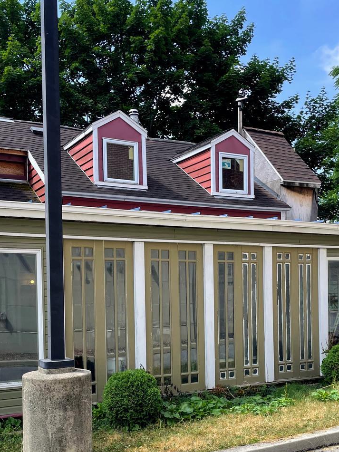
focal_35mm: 42
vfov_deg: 44.0
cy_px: 312
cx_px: 196
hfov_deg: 34.3
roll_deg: +0.8
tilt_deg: -1.4
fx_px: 549
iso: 32
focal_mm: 4.2
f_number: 1.6
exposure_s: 1/1195
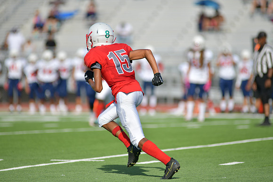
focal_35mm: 300
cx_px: 136
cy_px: 91
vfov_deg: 4.6
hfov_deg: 6.9
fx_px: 2275
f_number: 3.5
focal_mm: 300
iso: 90
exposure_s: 1/2000
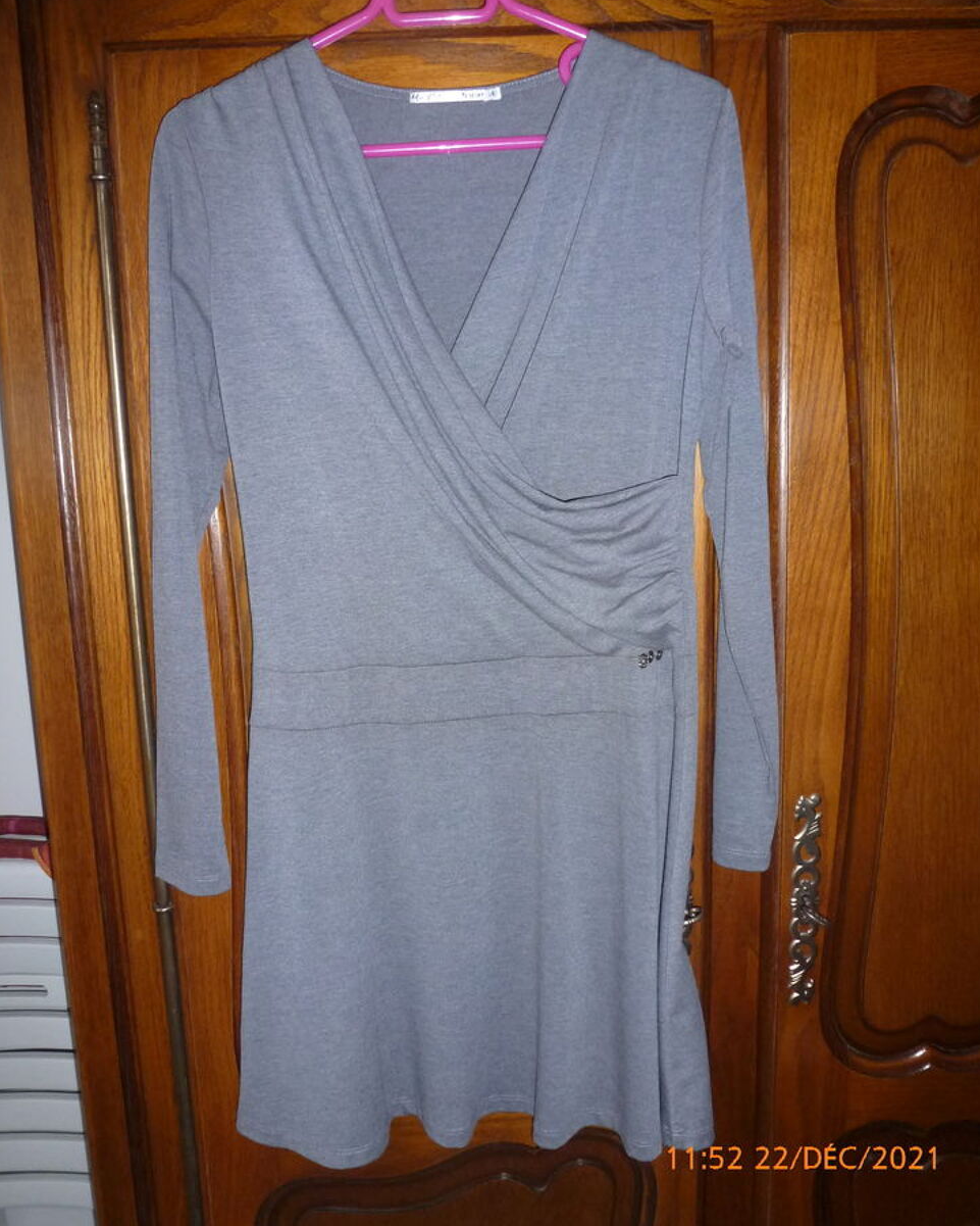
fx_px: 943
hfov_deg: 54.9
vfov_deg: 65.9
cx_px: 476
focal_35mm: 26
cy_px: 559
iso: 250
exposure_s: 1/60
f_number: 3.3
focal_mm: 4.3
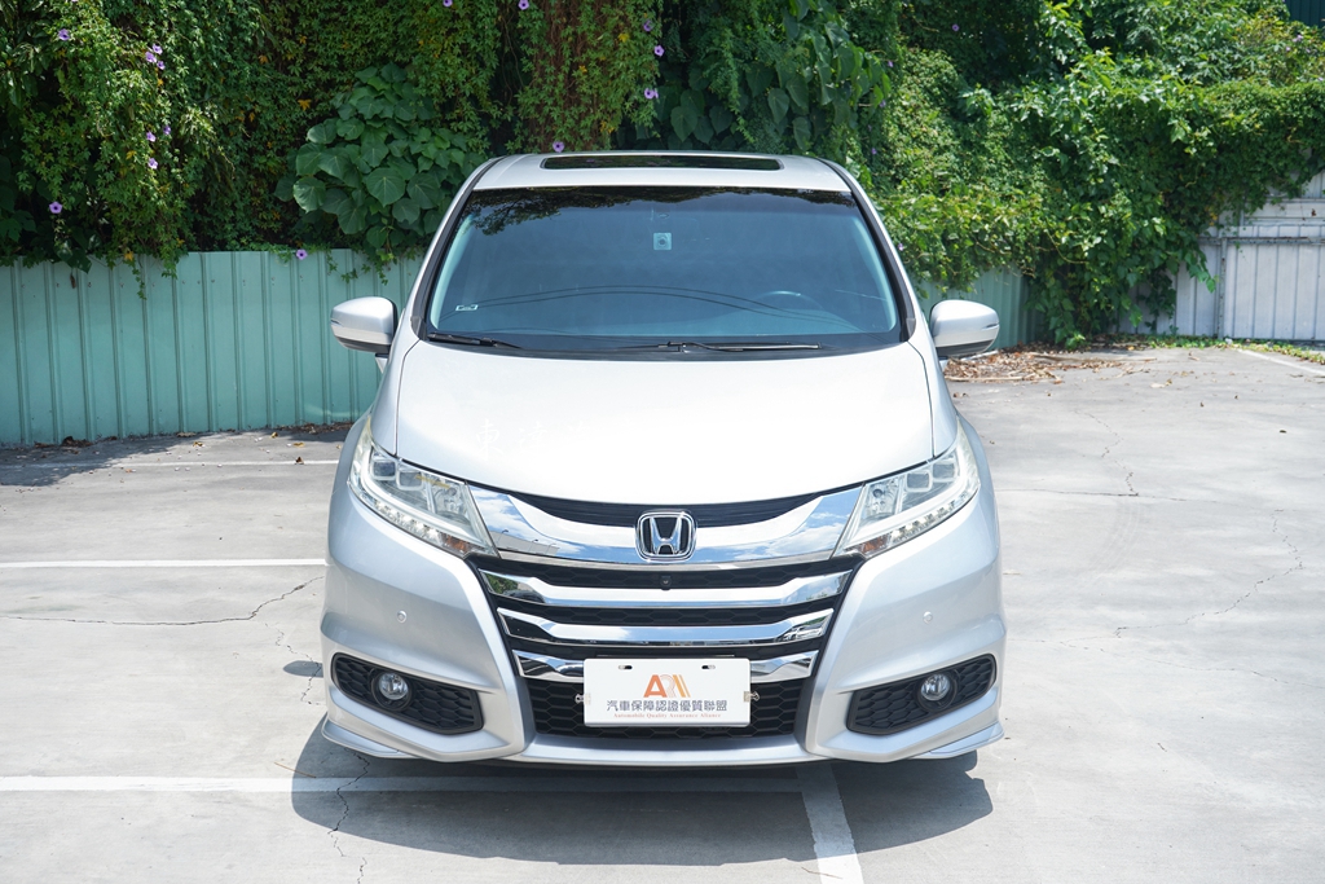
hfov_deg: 46.4
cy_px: 442
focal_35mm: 42
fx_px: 1546
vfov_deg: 31.9
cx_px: 662
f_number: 8
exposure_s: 1/250
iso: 100
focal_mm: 42
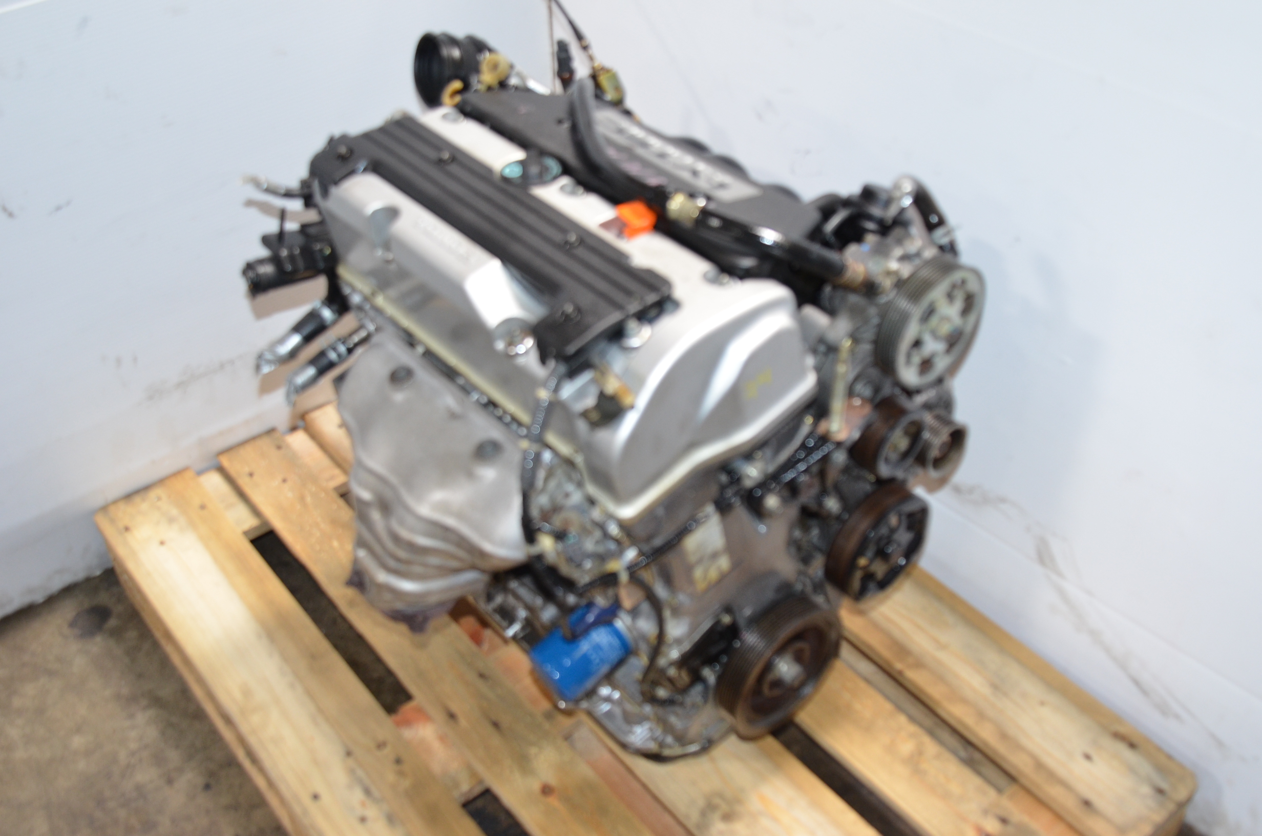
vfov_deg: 36.7
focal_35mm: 36
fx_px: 1259
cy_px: 418
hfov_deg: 53.2
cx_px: 631
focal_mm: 24
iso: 800
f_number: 3.5
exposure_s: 1/60
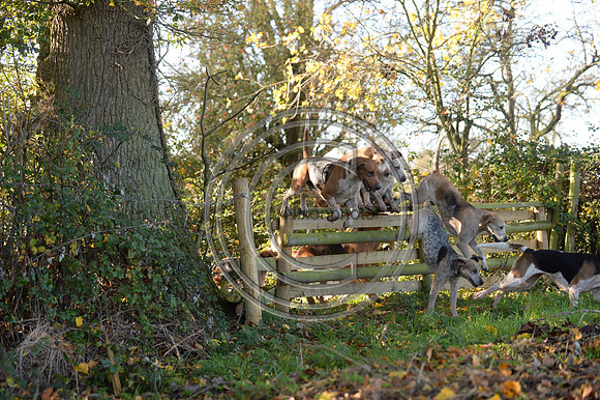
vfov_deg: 19.4
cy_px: 200
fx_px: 1166
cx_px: 300
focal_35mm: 70
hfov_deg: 28.9
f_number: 3.2
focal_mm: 70
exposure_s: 1/1000
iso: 1000
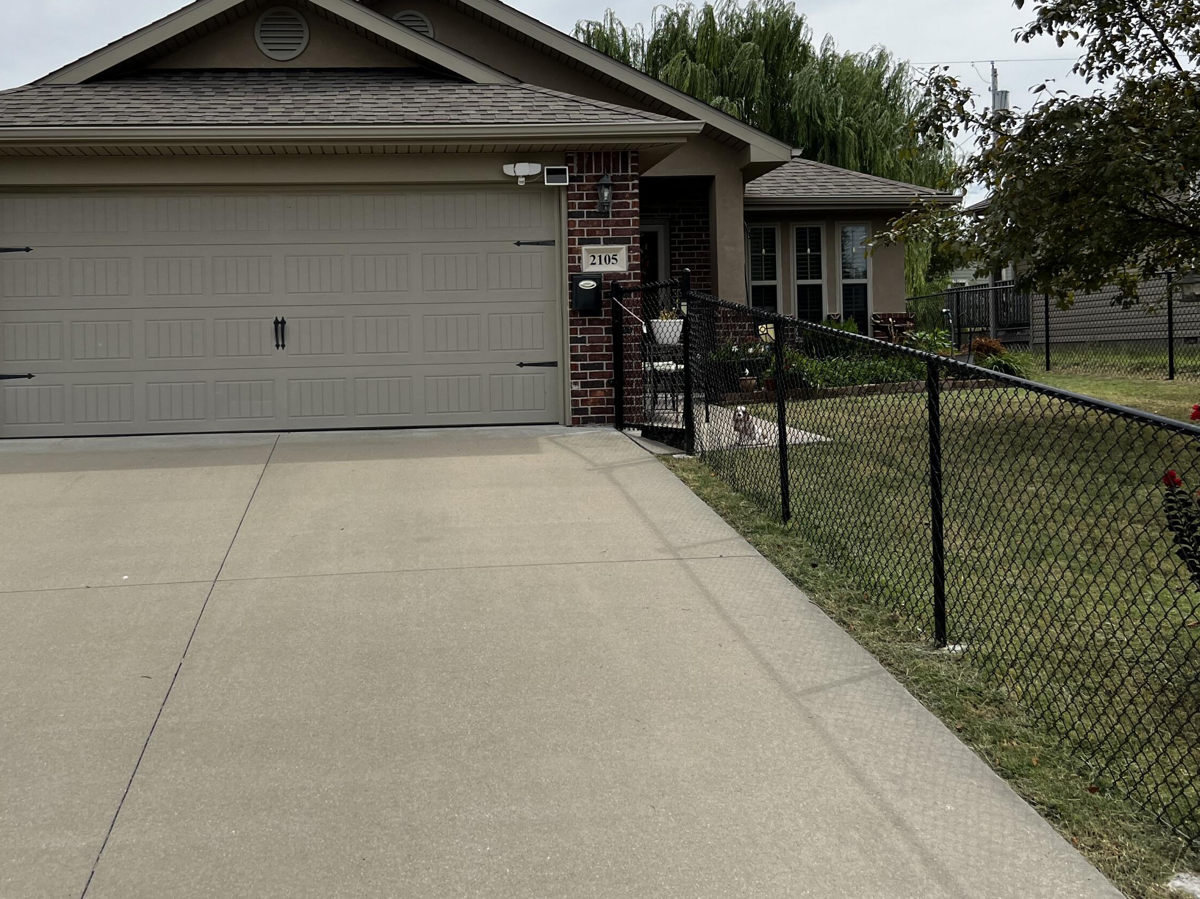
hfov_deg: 52.2
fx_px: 1213
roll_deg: +1.3
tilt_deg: -0.3
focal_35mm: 35
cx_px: 474
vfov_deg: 40.5
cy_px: 360
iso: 50
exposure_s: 1/5076
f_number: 1.5
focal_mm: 5.7
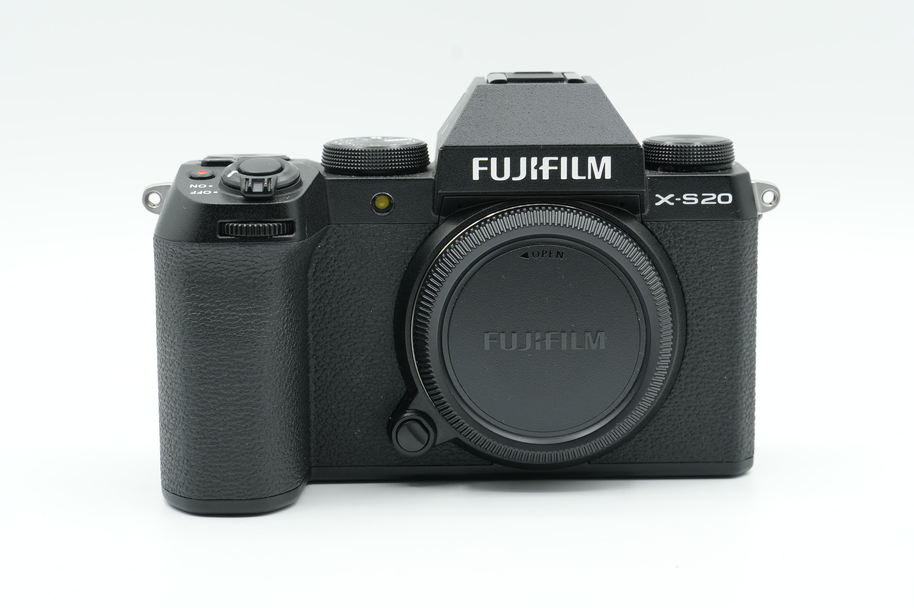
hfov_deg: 23.8
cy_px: 304
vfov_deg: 16.0
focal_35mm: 86
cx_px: 457
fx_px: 2169
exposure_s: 1/50
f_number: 10
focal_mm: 57
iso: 250
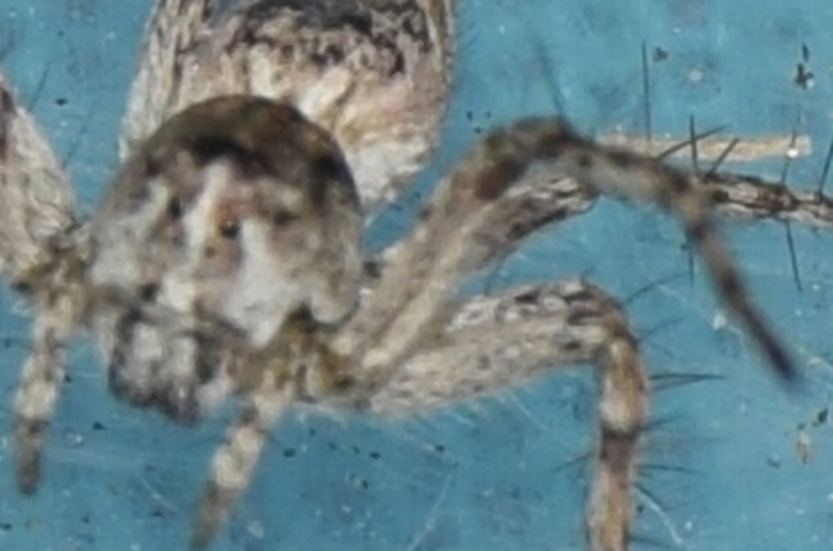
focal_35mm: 432
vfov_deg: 3.2
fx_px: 9972
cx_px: 298
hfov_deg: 4.8
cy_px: 179
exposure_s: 1/160
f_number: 11
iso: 100
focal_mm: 140
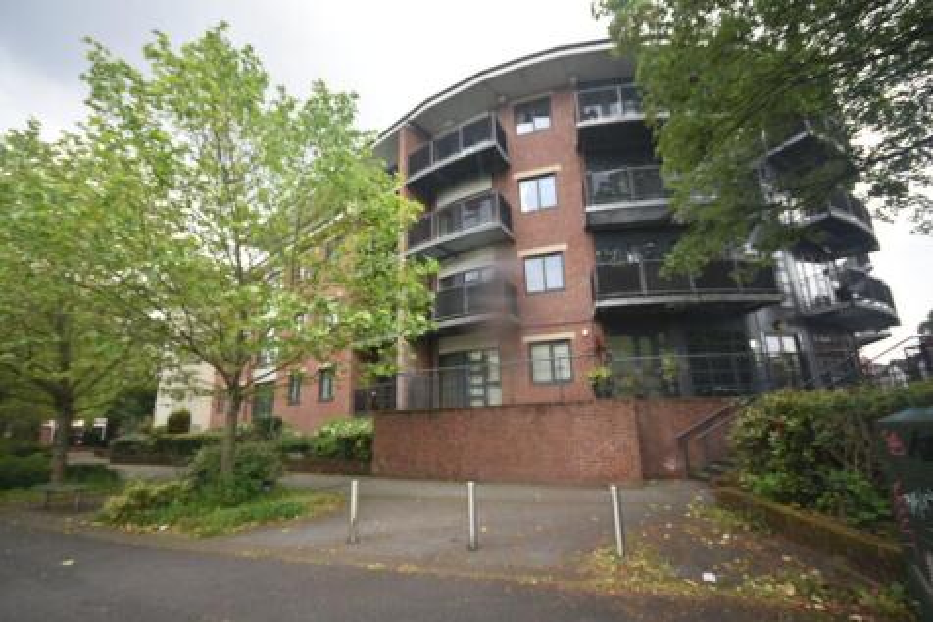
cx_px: 466
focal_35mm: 16
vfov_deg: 72.0
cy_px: 311
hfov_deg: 95.0
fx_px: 427
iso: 200
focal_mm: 11
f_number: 5
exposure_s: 1/100
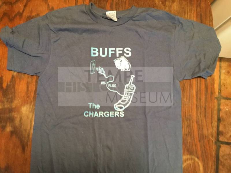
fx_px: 194
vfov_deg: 48.2
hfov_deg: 61.7
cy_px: 86
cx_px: 116
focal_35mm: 29
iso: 250
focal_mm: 4.15
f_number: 2.2
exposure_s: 1/15
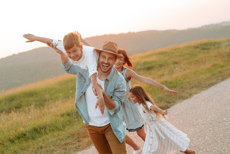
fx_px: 428
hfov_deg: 30.0
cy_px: 73
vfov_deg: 20.3
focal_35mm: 67
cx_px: 94
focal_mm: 50
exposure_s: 1/500
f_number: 2.8
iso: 200
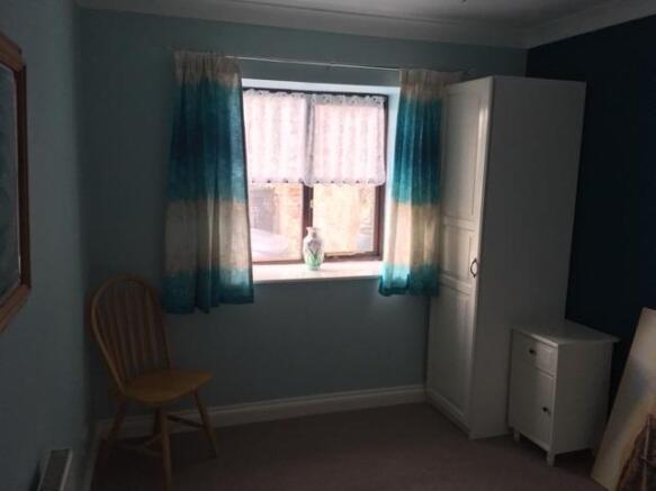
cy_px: 246
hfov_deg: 61.7
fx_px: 549
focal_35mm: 29
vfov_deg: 48.2
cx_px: 328
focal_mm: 4.15
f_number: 2.2
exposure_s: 1/33
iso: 200
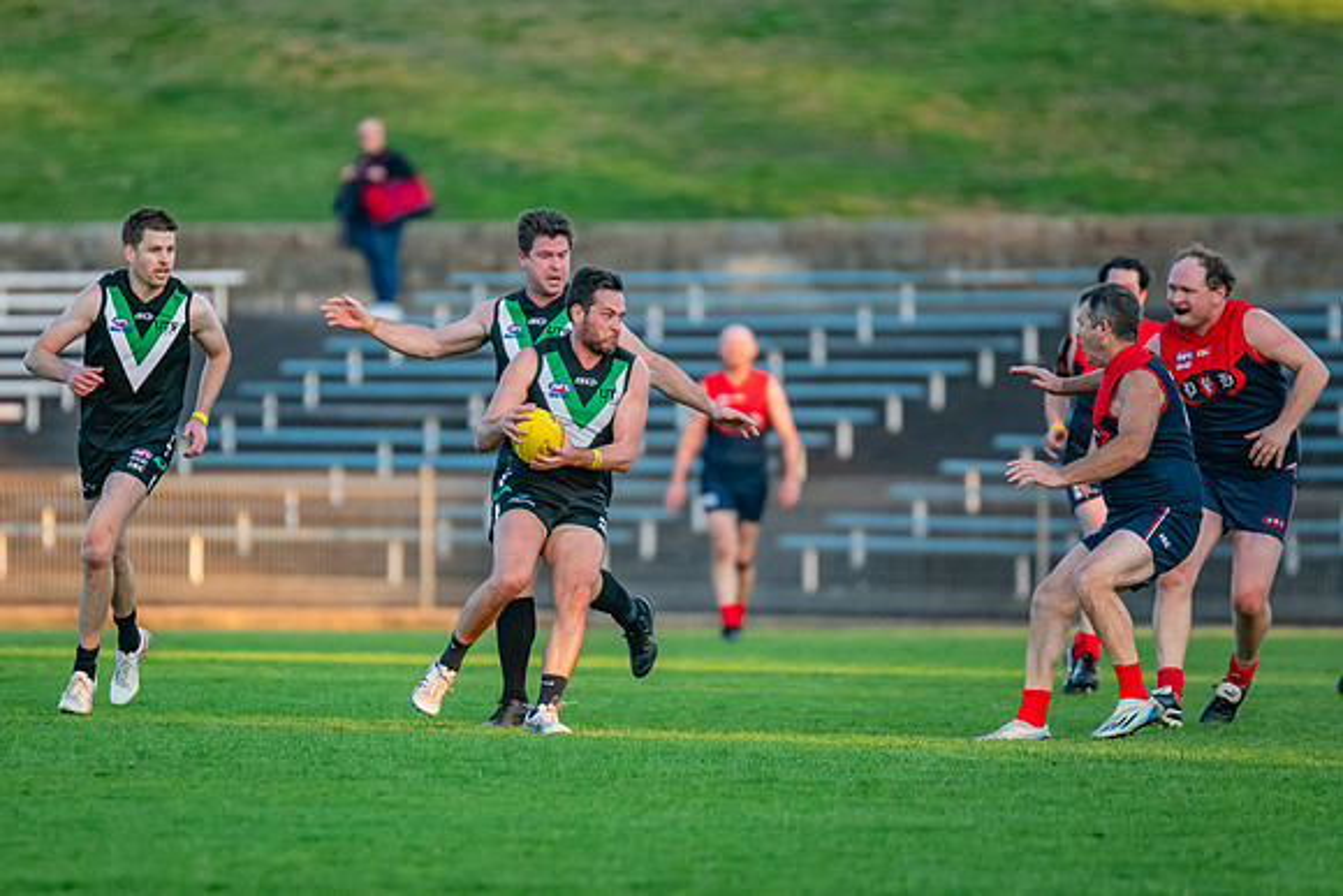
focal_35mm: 461
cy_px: 471
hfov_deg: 4.5
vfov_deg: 3.0
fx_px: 17202
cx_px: 489
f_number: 2.8
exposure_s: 1/1600
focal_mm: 300
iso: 1250
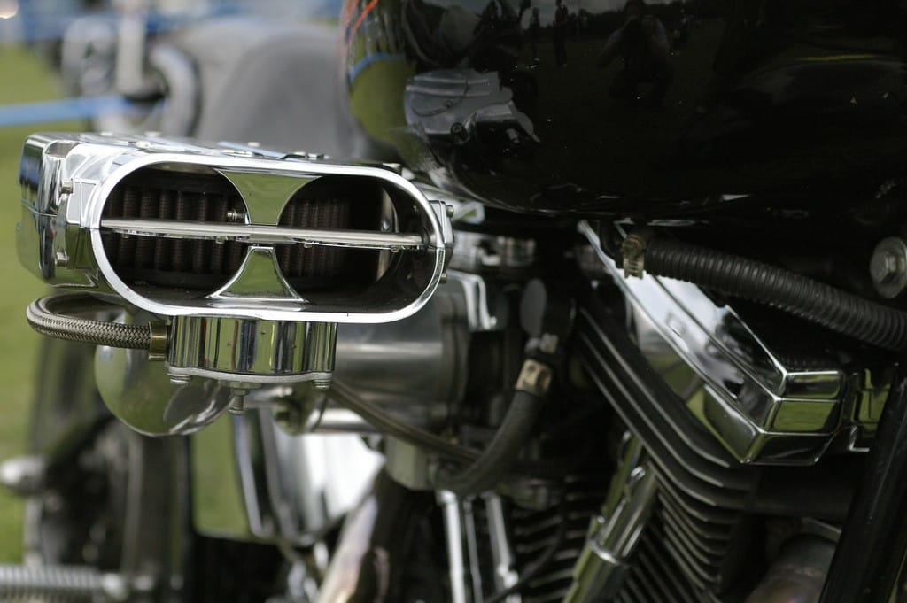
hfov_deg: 25.5
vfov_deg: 17.1
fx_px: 2001
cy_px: 302
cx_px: 454
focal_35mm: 80
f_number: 5
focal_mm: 53
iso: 800
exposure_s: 1/1600
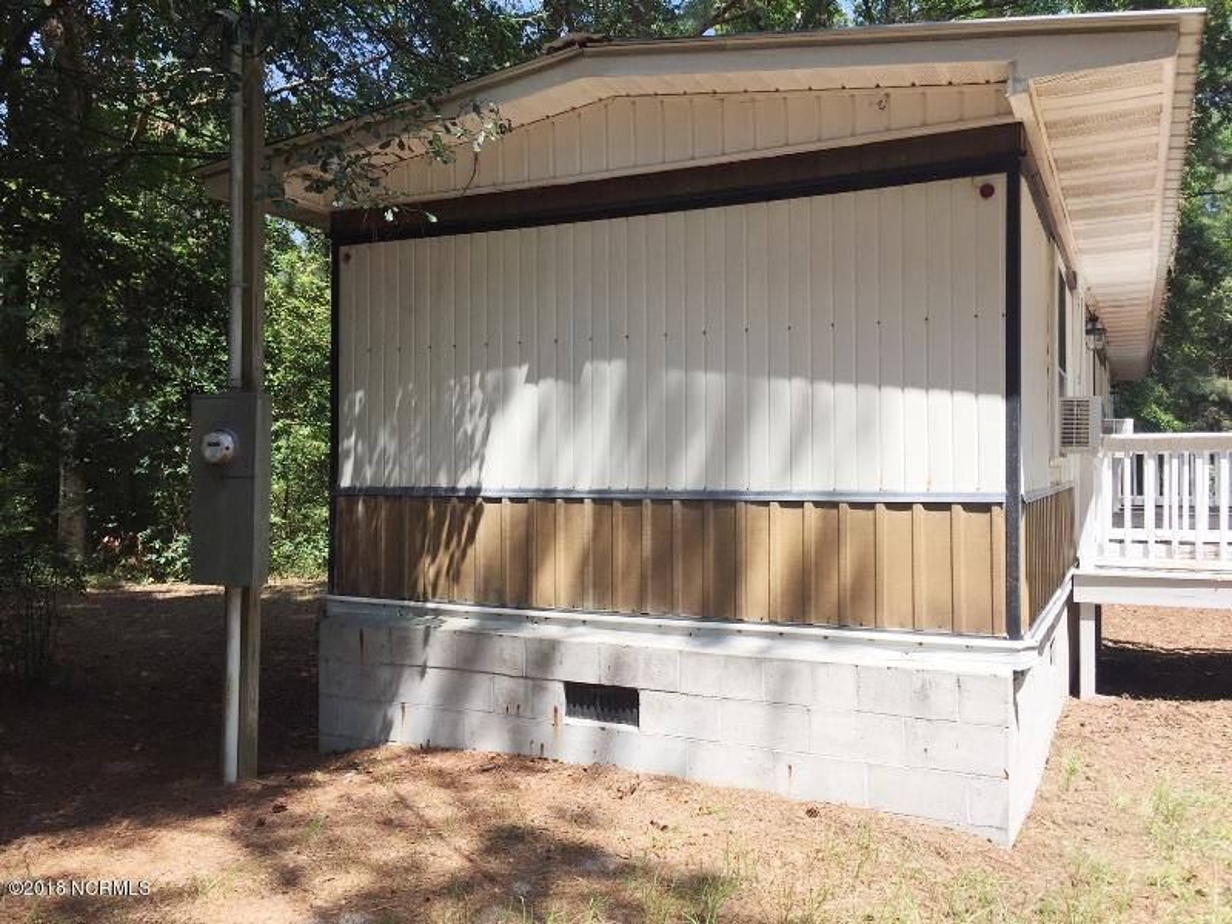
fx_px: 1032
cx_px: 616
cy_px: 462
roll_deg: -1.0
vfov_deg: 48.2
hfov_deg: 61.7
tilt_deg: -2.0
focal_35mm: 29
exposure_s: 1/824
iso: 32
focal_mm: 4.15
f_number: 2.2
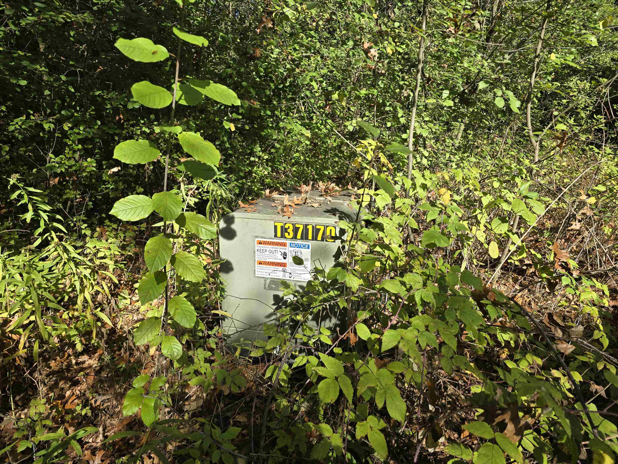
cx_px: 309
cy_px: 232
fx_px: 411
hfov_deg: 73.9
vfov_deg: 58.9
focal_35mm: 23
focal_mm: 6.3
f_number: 1.7
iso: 12
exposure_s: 1/245
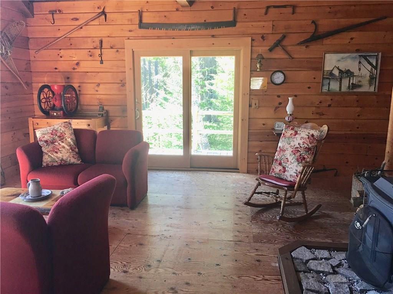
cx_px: 196
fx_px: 329
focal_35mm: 29
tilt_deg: -10.6
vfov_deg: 48.2
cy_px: 147
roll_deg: -0.4
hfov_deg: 61.7
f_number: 2.2
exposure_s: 1/30
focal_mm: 4.15
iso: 40
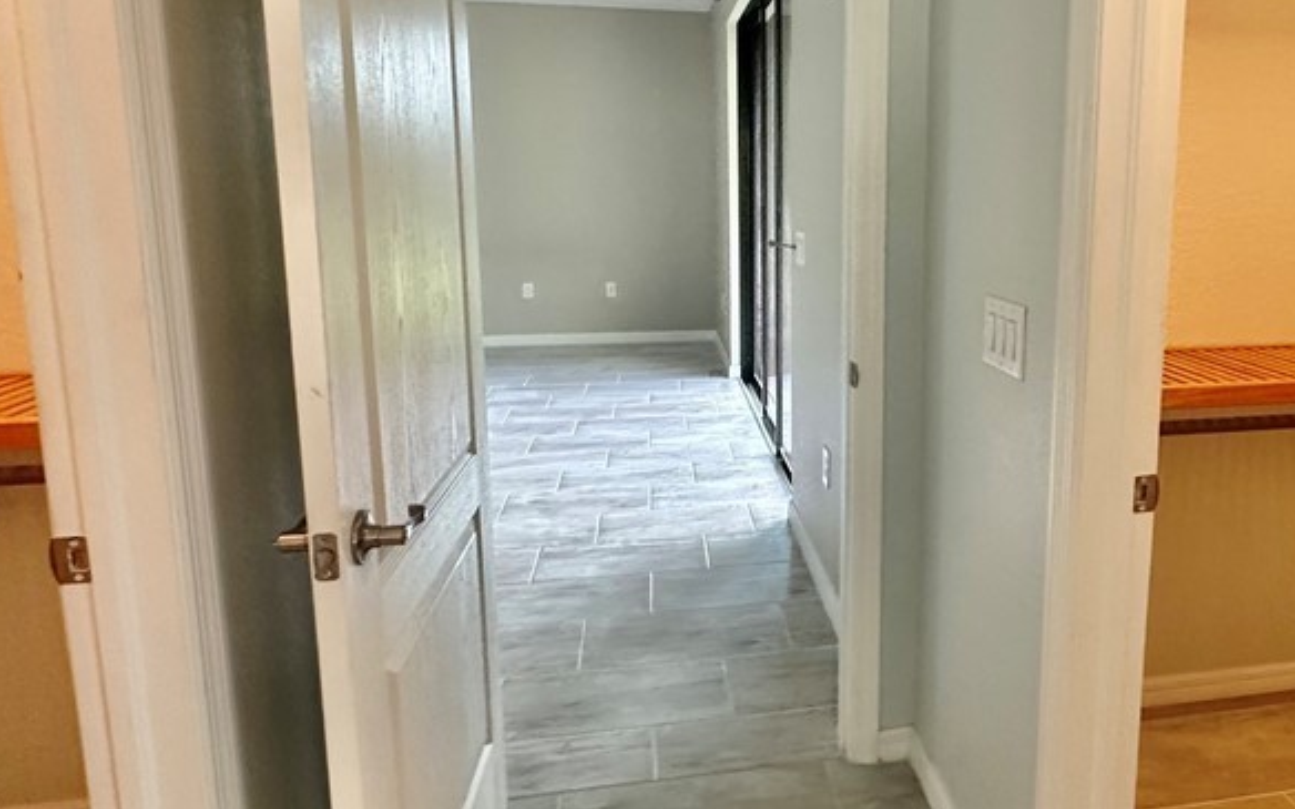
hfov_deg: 68.8
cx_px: 840
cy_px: 315
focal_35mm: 26
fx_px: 918
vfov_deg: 47.3
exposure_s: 1/120
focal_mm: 2.22
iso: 320
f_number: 2.2
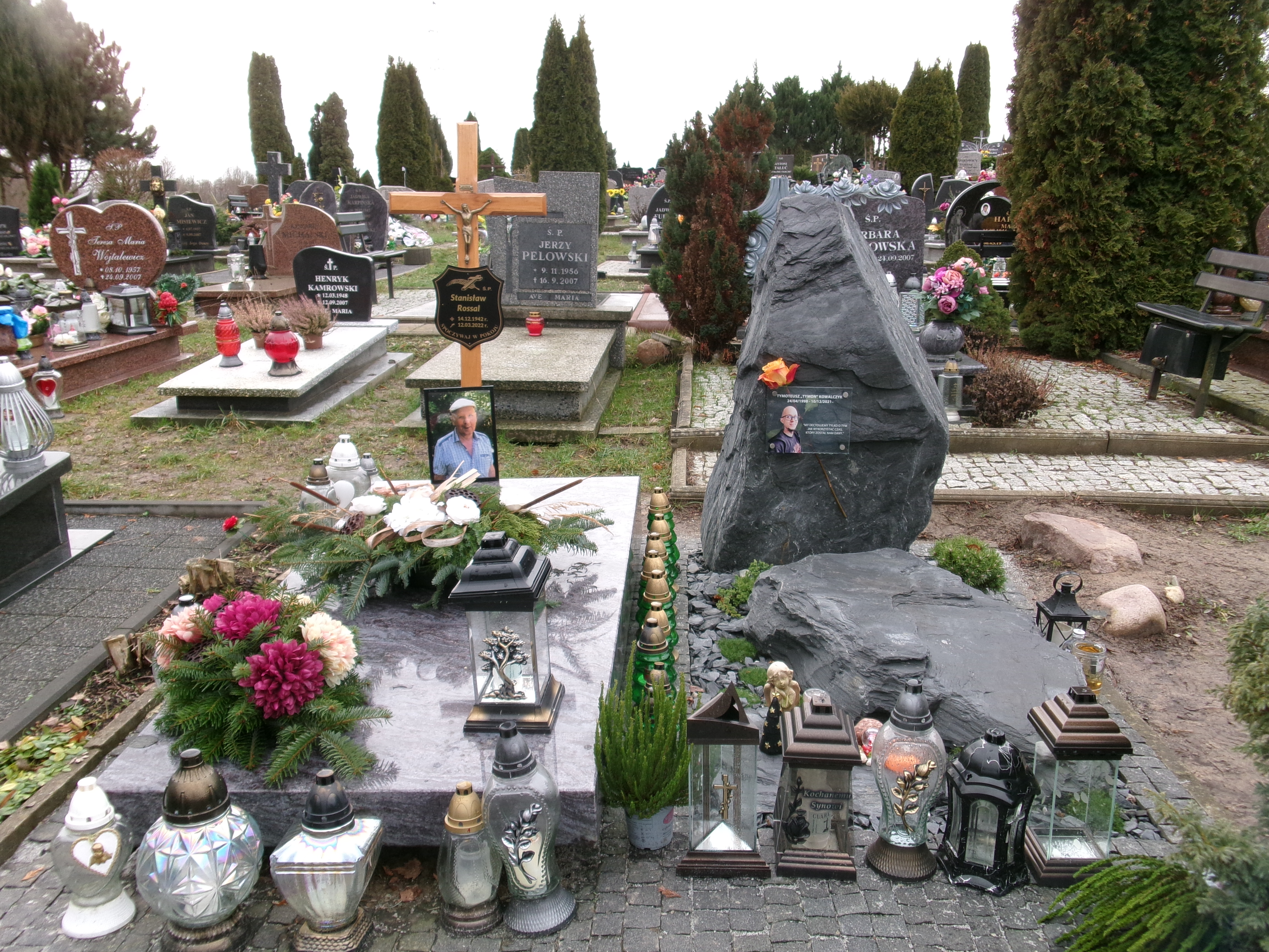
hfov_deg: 63.4
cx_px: 634
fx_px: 1026
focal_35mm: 28
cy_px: 476
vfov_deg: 49.7
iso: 100
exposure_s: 1/70
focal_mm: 5.1
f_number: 3.9
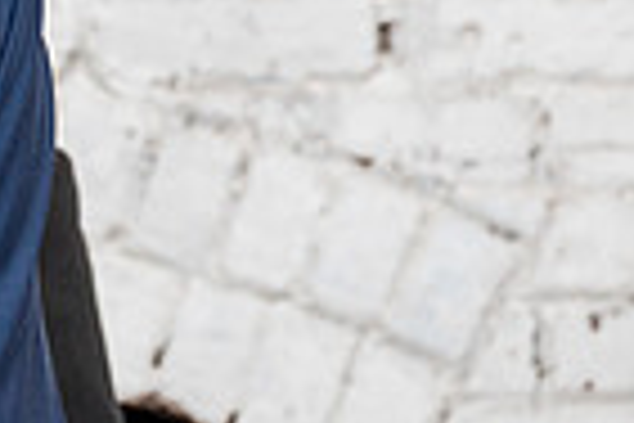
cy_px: 26
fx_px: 15831
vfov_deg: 1.5
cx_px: -360
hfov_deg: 2.3
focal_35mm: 899
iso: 2000
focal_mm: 197
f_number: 4
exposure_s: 1/100
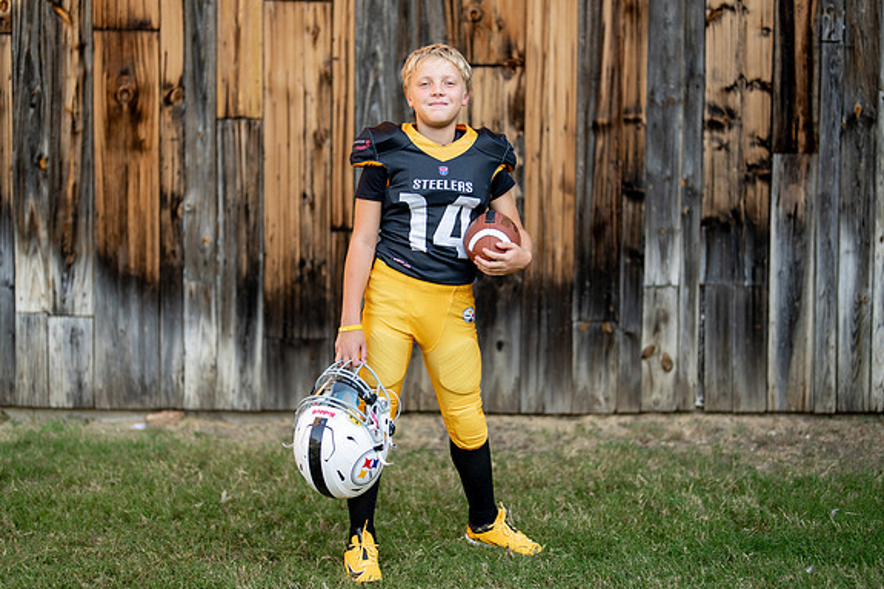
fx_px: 1448
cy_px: 297
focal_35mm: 59
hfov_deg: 33.9
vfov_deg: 23.0
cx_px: 437
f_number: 1.2
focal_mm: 50
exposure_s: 1/2000
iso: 100
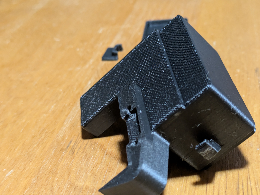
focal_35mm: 60
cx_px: 151
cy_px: 111
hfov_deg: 32.1
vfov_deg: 24.4
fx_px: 451
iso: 793
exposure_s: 1/40
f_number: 1.89
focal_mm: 5.43
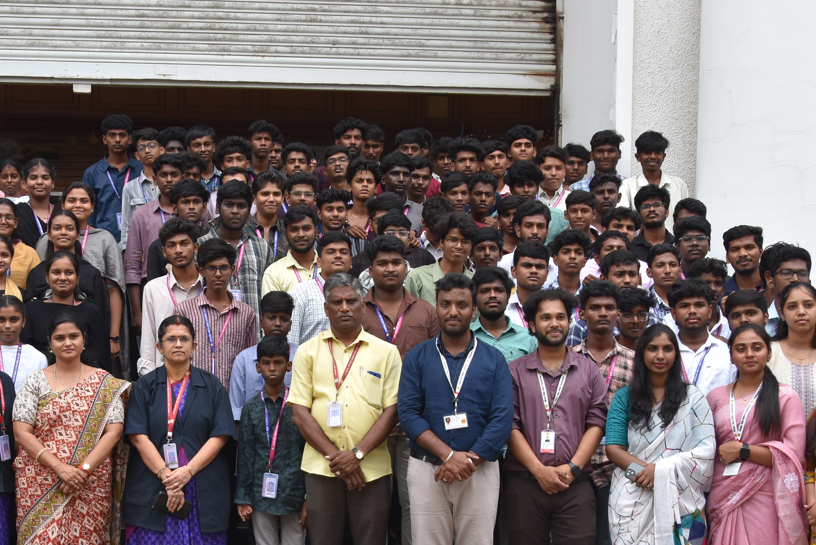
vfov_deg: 21.9
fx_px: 1402
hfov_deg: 32.1
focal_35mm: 62
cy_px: 364
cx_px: 259
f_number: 8
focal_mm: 25
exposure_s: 1/500
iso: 500
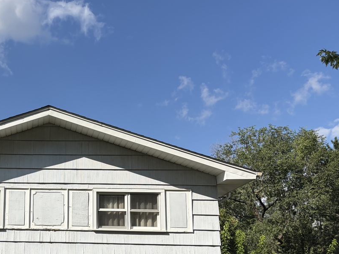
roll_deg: -1.1
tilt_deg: +10.6
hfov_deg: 37.9
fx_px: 460
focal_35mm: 47
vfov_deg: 30.1
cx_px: 39
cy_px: 205
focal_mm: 5.96
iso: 50
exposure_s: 1/5348
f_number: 1.6
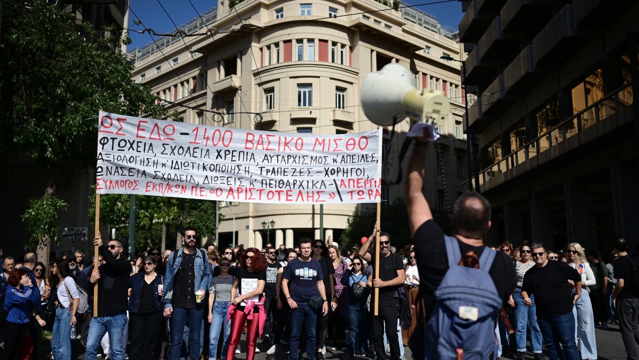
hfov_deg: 54.0
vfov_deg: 32.0
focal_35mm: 37
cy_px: 170
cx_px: 318
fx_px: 627
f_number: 2
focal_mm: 35
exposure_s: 1/8000
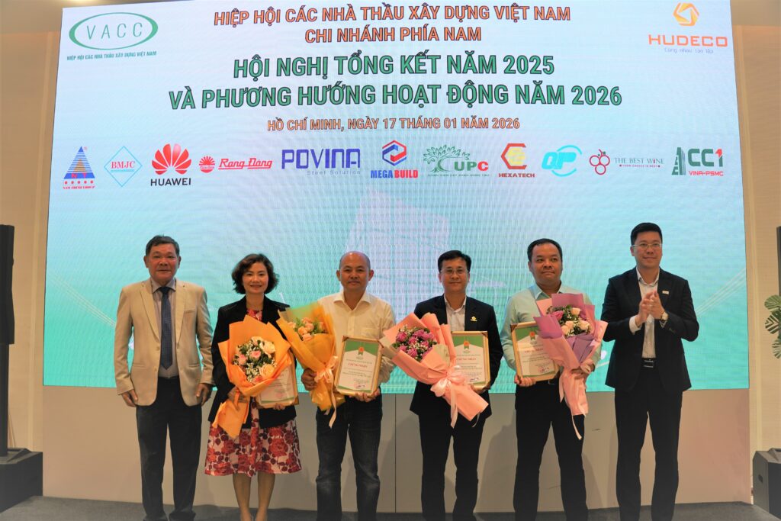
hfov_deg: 67.4
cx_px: 390
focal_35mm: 27
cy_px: 260
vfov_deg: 47.9
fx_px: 586
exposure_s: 1/60
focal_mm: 18
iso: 160
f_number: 4
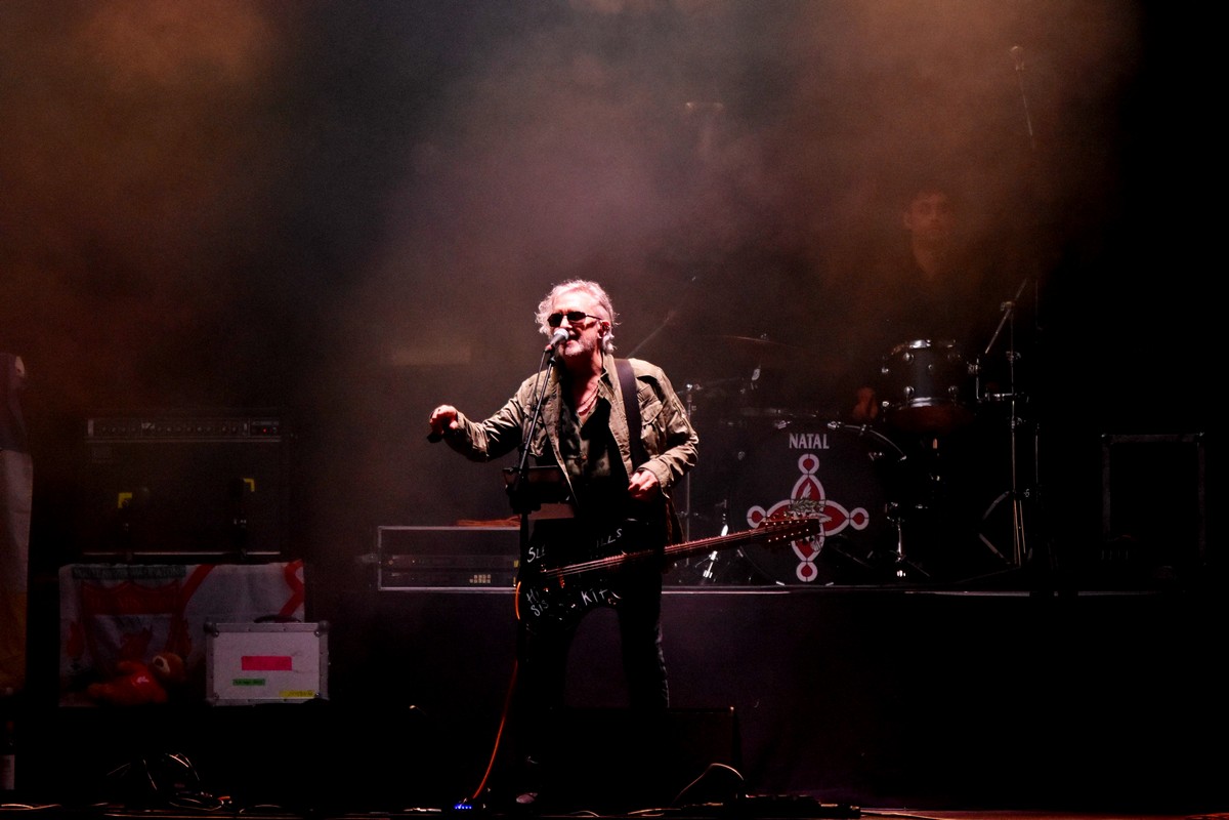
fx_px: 7169
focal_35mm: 210
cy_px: 410
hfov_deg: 9.8
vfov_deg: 6.5
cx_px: 614
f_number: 2.8
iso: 2500
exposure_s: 1/1250
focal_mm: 140
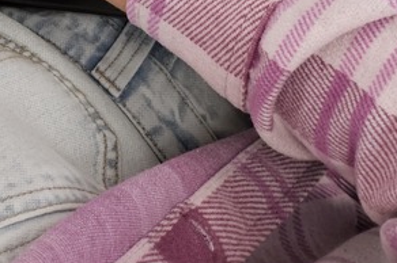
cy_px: -373
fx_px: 925
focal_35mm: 84
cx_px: -45
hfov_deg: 22.8
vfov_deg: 12.6
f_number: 1.8
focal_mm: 5.4
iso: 400
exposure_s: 1/60
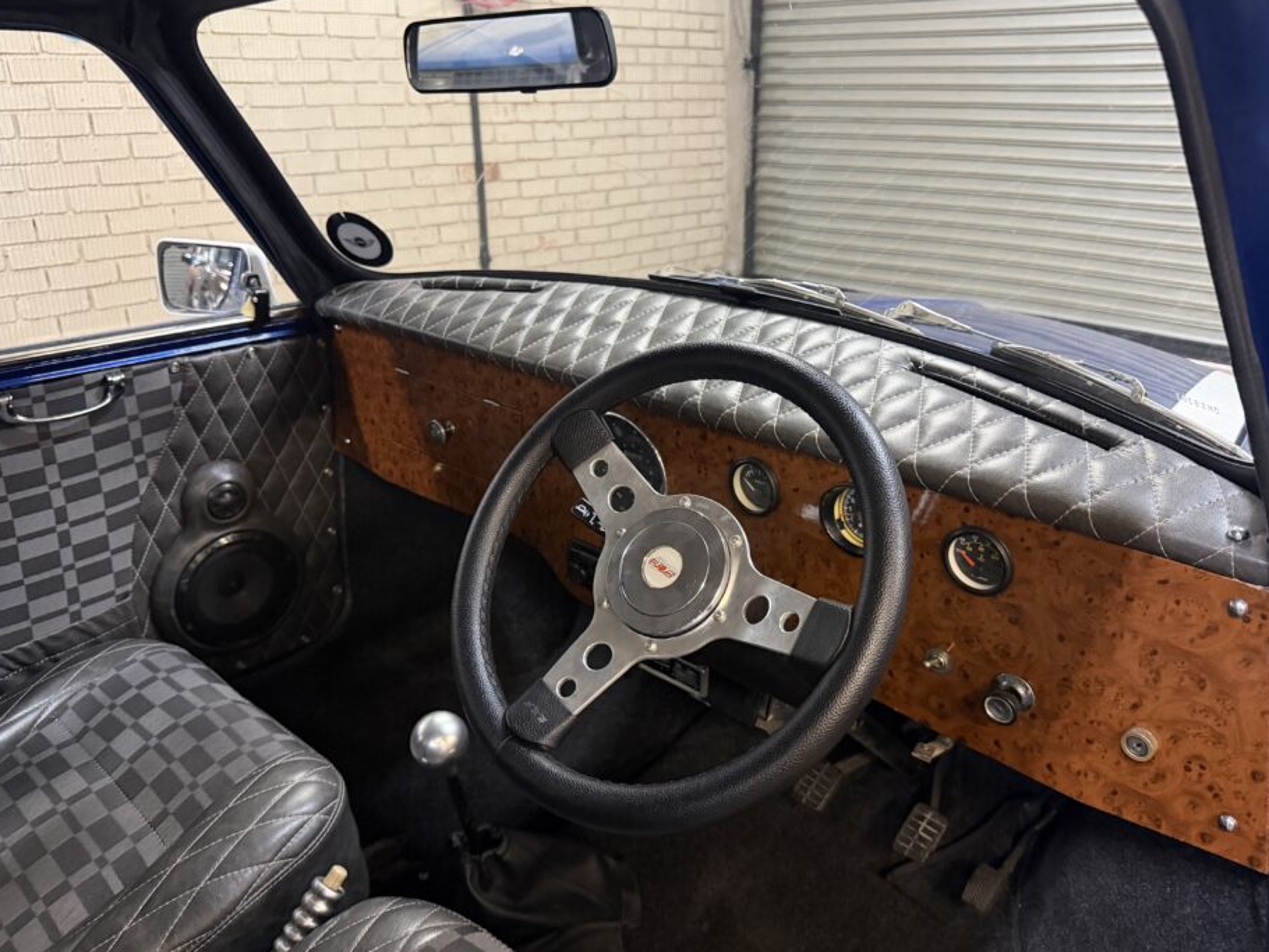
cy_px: 481
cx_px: 650
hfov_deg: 65.3
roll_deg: +1.1
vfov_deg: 51.4
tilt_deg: -22.3
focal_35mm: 27
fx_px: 990
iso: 800
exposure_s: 1/33
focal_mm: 6.76
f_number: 1.78
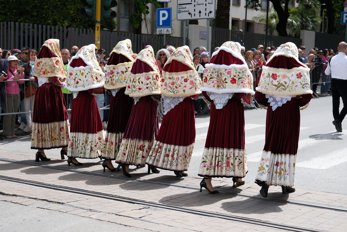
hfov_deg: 36.9
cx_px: 174
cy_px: 116
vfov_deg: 25.1
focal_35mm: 54
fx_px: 520
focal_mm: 35.8
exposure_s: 1/1000
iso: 200
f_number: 4
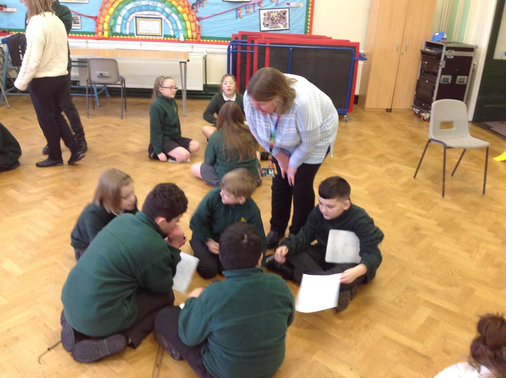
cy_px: 189
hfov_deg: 52.7
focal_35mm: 35
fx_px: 511
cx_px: 253
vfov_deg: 40.6
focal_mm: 4.28
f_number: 2.4
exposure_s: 1/17
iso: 64
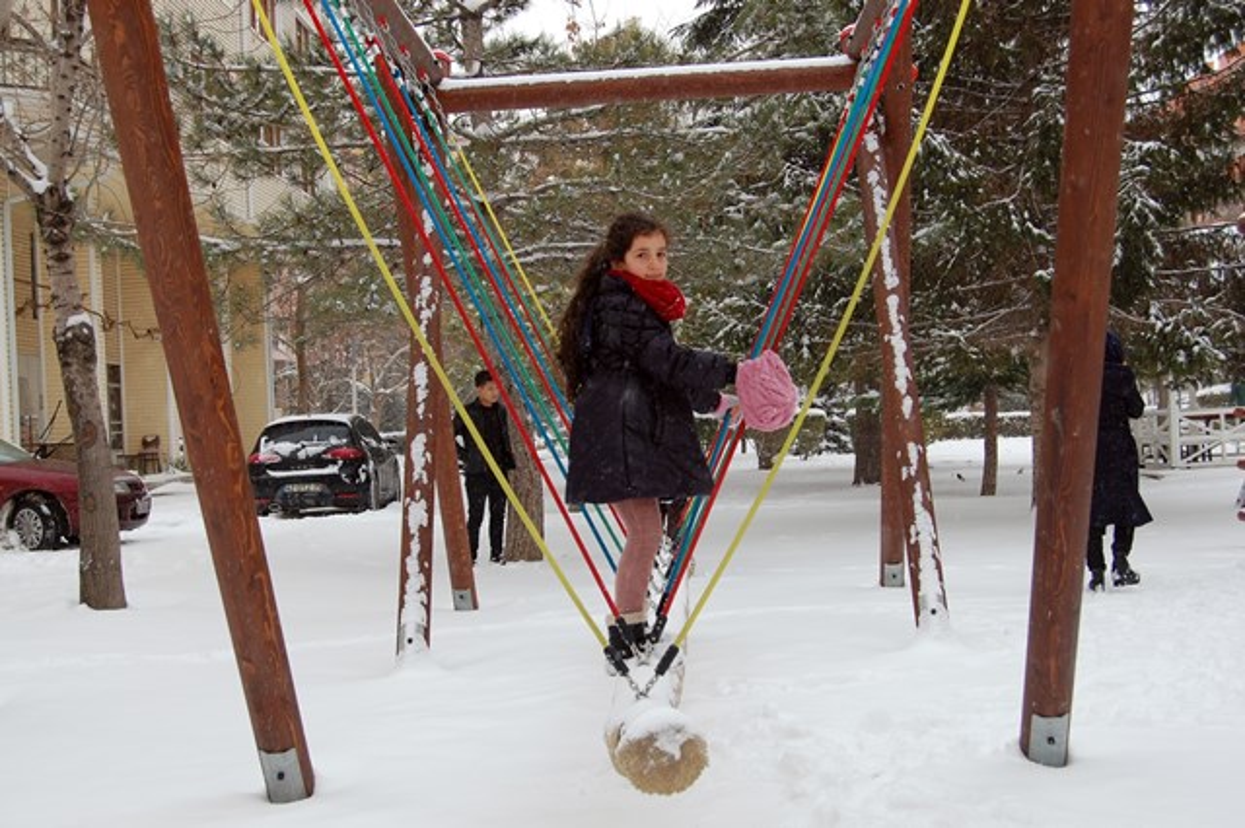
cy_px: 414
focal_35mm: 48
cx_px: 622
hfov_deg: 41.1
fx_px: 1659
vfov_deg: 28.0
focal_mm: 32
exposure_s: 1/200
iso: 200
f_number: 7.1
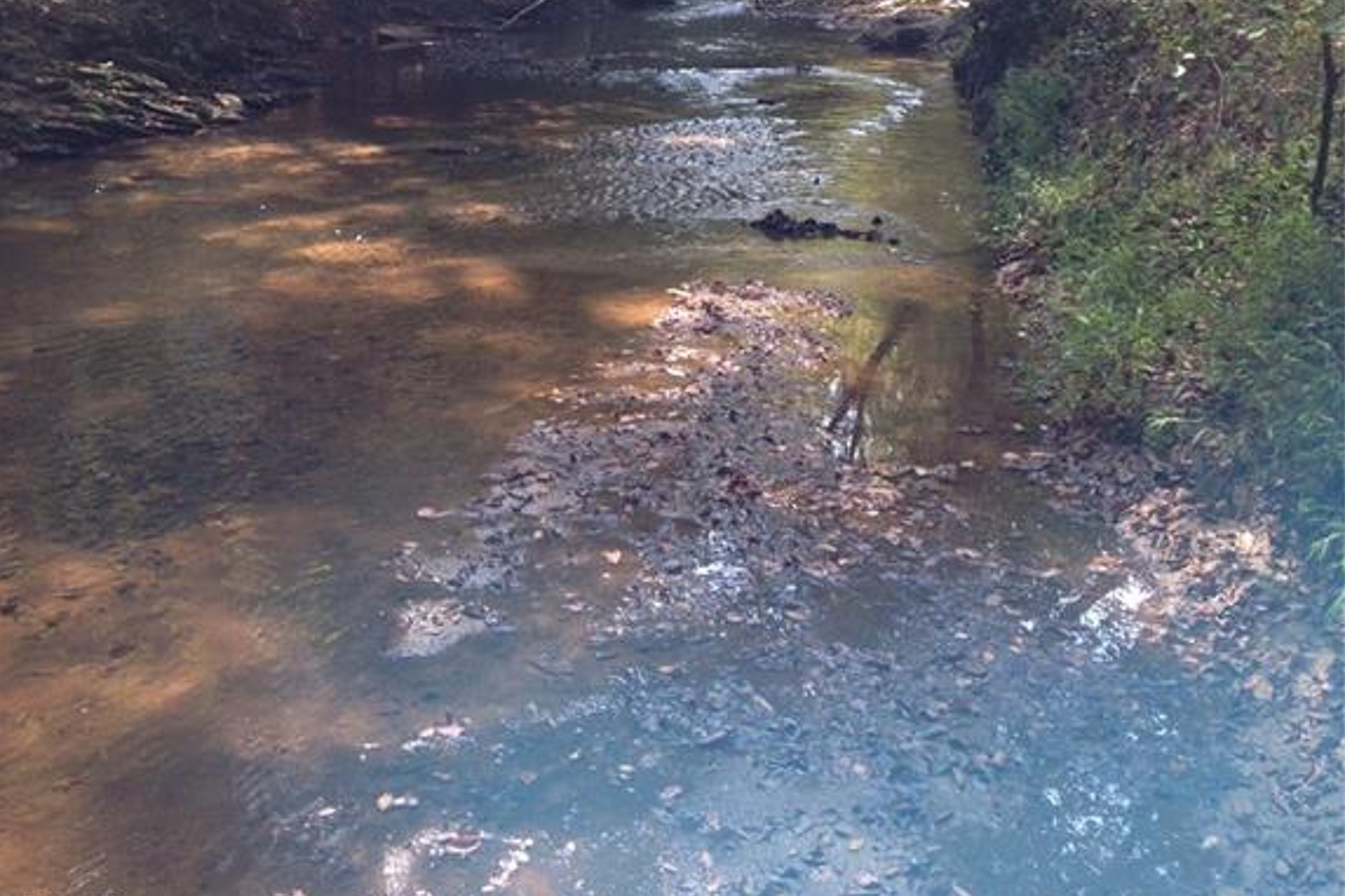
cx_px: 671
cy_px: 23
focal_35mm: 46
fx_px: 1718
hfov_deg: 42.7
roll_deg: +0.3
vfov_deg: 27.7
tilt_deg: -3.2
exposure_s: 1/120
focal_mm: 4.12
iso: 50
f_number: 2.4
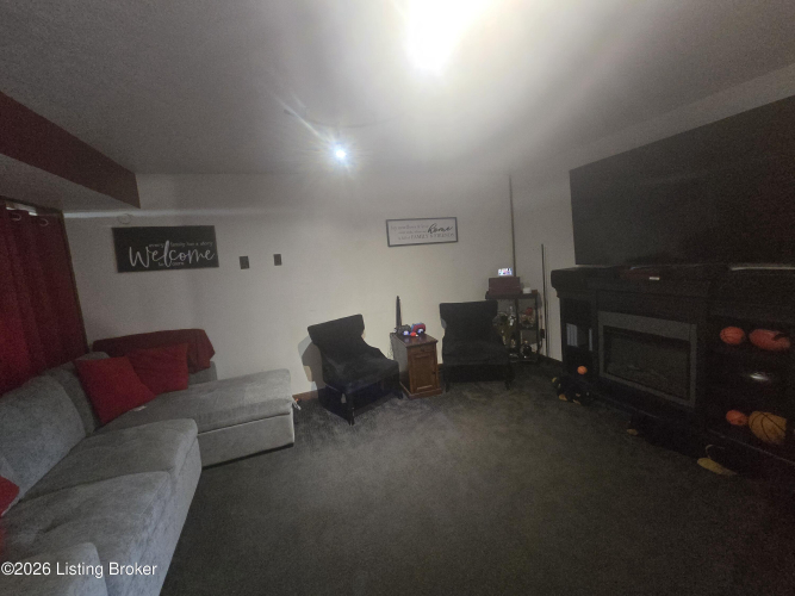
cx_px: 398
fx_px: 299
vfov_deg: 89.9
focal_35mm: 13
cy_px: 298
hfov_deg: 106.2
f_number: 2.2
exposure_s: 1/60
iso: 1250
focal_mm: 2.2
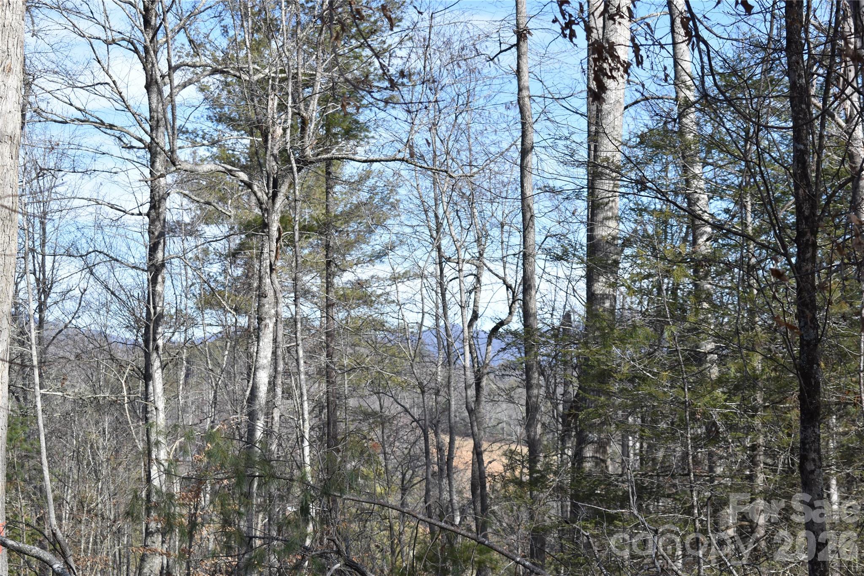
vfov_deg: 16.6
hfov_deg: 24.6
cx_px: 432
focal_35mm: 82
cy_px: 288
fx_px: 1980
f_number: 9
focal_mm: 55
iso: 200
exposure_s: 1/320
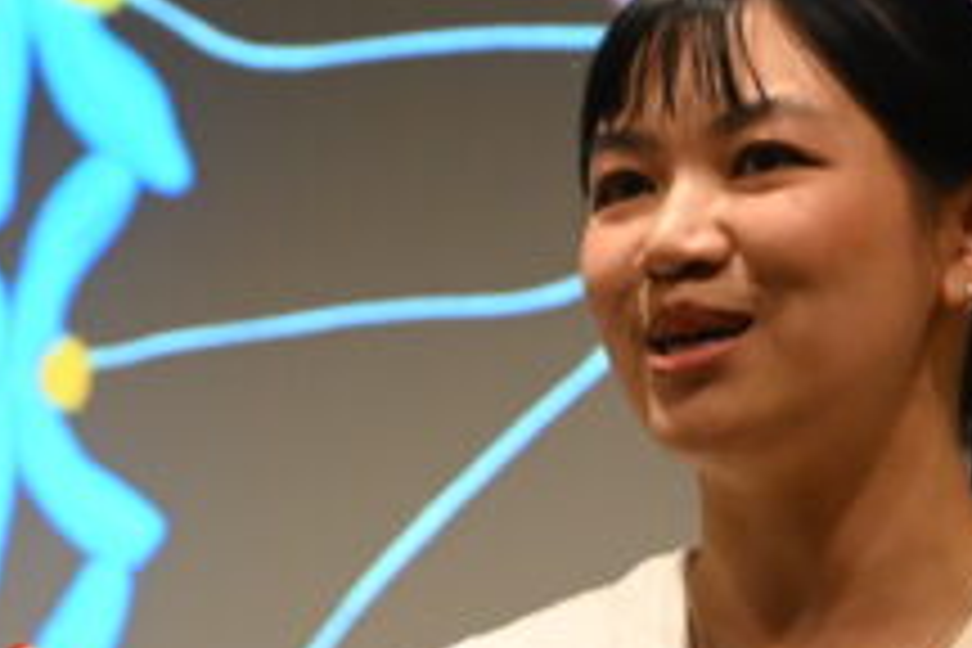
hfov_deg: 8.3
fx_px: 6722
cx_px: 351
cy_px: 682
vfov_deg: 5.5
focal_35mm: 249
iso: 3200
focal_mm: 70
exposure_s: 1/180
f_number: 4.8
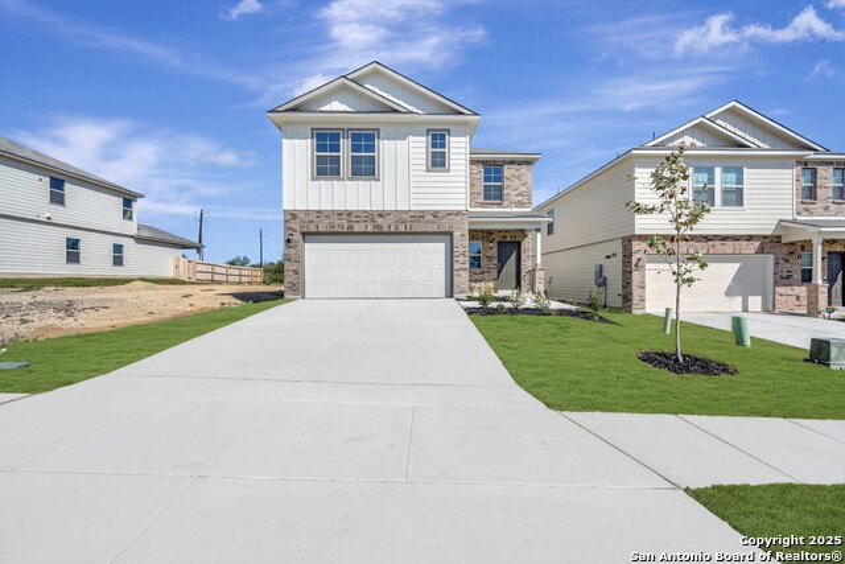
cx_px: 422
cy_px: 282
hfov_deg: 104.2
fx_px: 329
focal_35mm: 14
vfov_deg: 81.2
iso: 100
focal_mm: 14
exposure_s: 1/640
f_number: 9
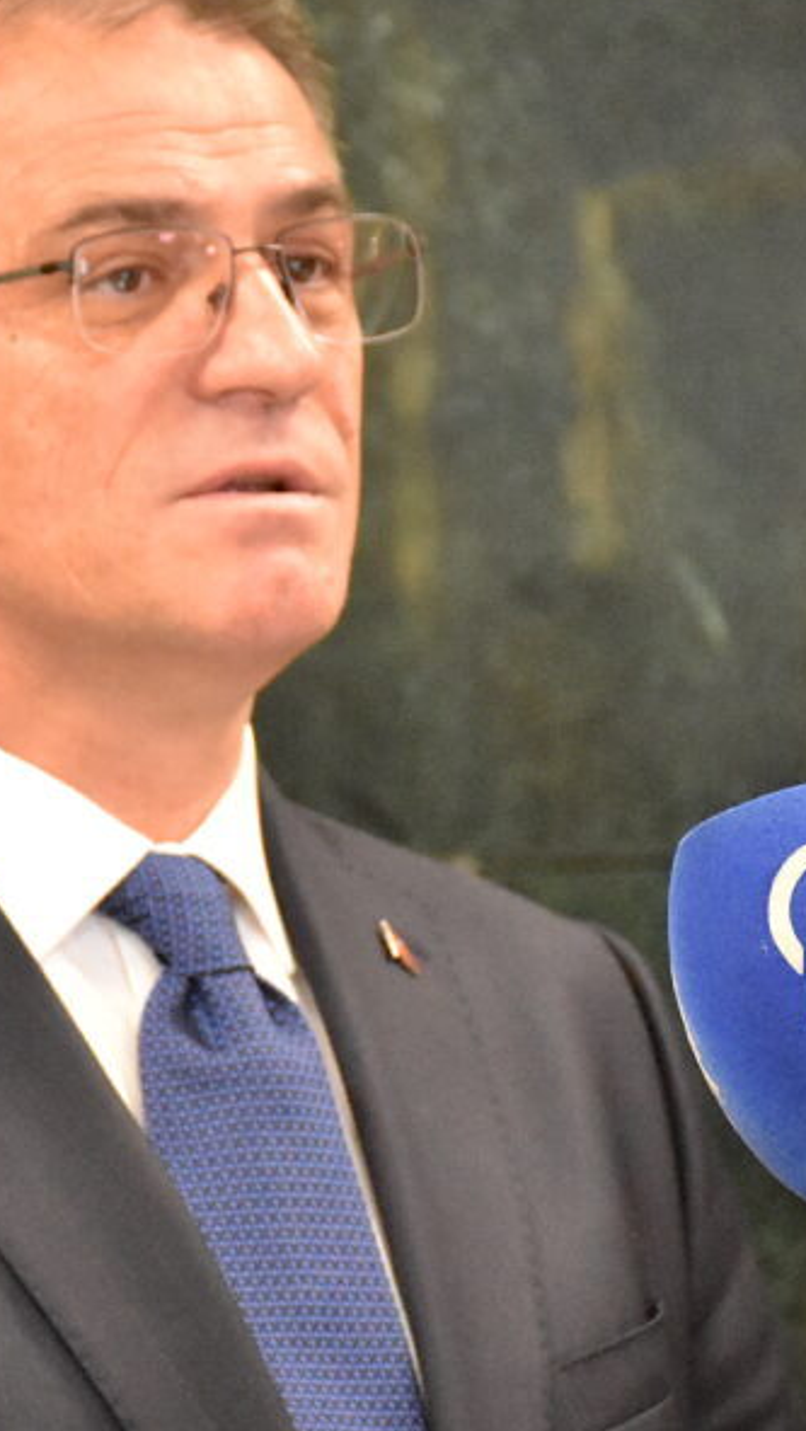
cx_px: 198
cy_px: 805
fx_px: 10971
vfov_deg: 7.5
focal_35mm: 289
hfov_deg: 4.2
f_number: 5.3
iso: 7200
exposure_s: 1/125
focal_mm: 85
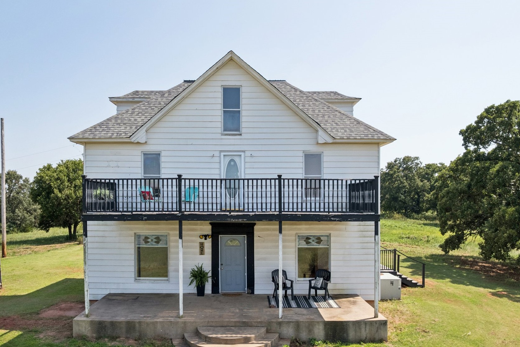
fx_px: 390
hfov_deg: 67.3
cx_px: 237
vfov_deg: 47.8
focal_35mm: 27
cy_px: 195
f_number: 2.8
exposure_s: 1/2000
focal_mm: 8.4
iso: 140
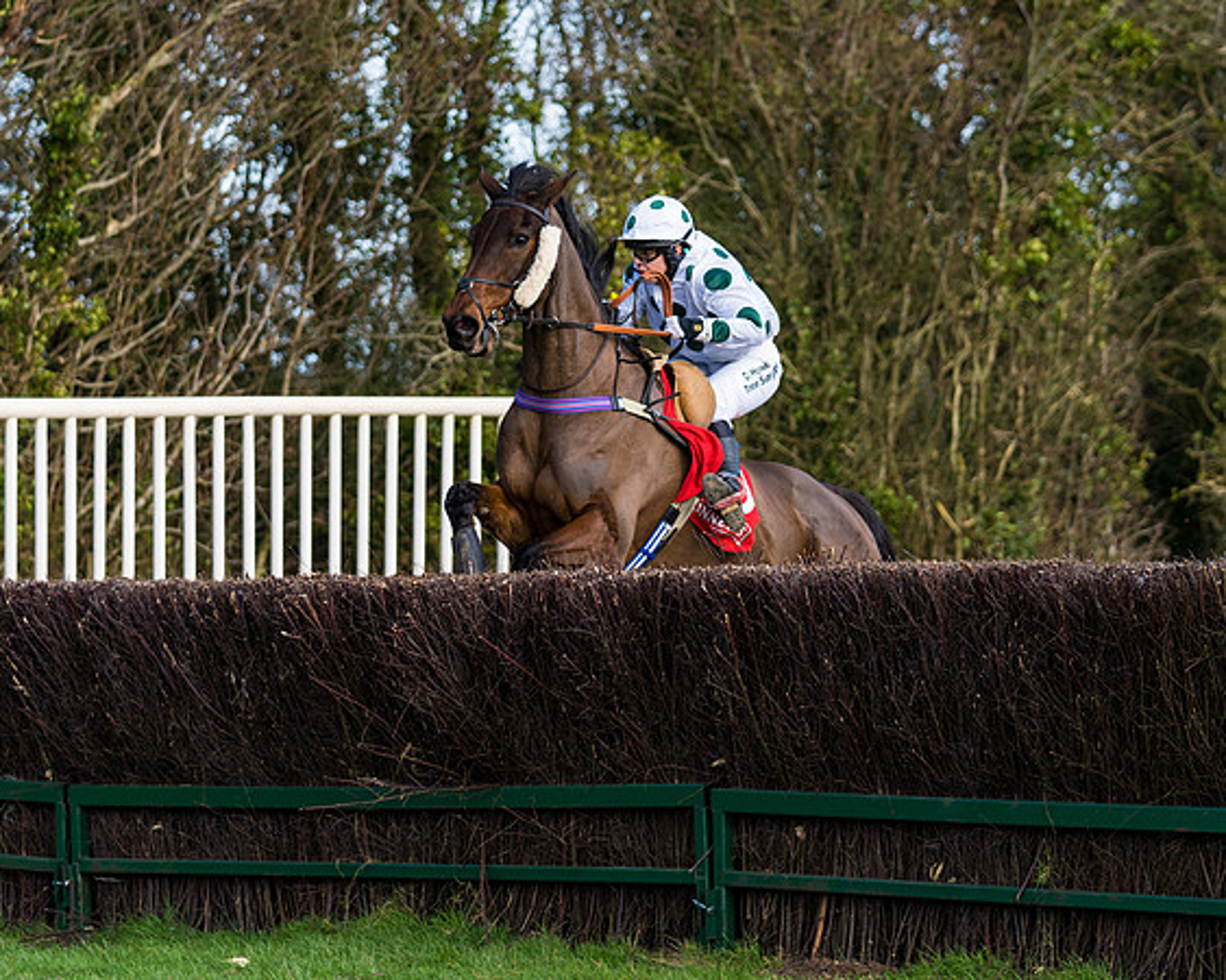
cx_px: 613
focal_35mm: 150
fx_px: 5424
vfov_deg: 10.3
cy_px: 366
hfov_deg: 12.9
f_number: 2.8
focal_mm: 106
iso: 200
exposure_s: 1/2000
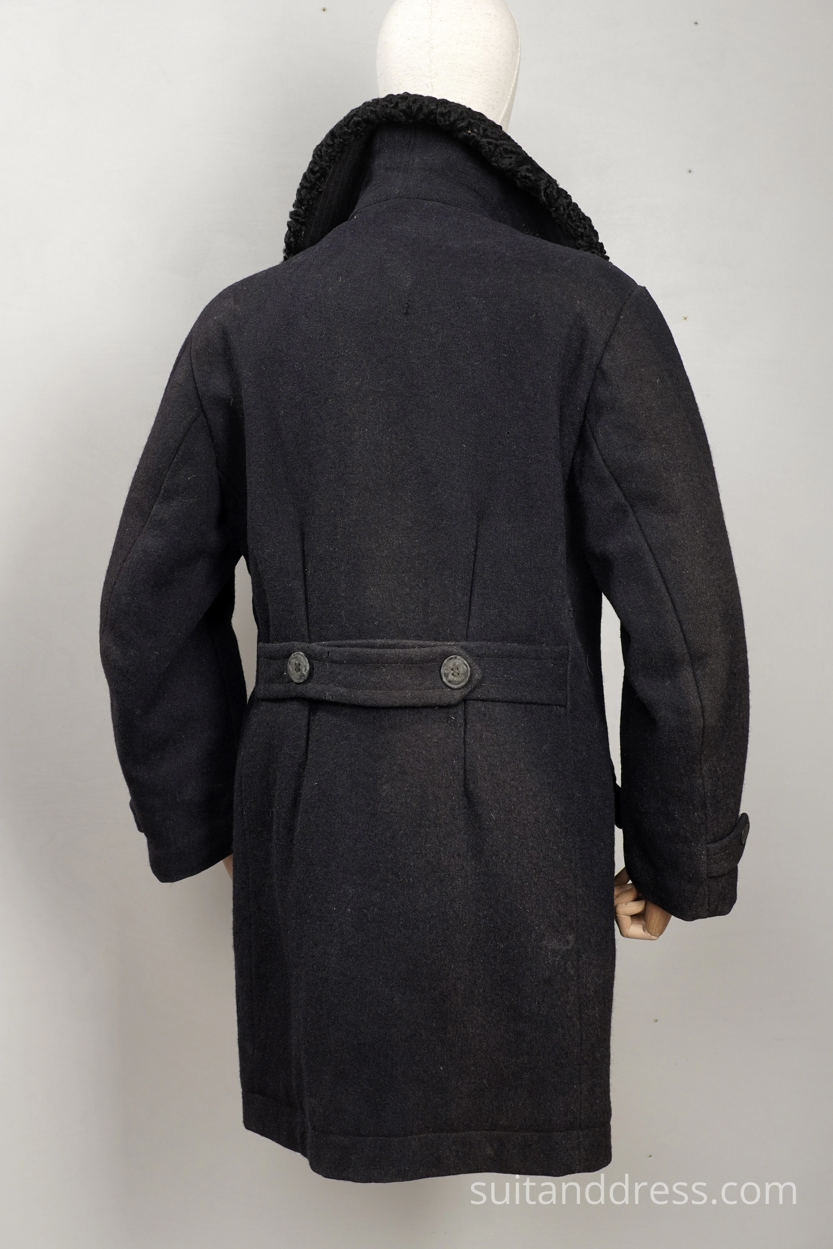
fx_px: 1666
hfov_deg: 28.1
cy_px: 624
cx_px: 416
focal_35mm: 48
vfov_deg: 41.1
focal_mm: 32
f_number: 5.6
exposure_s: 1/40
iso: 400
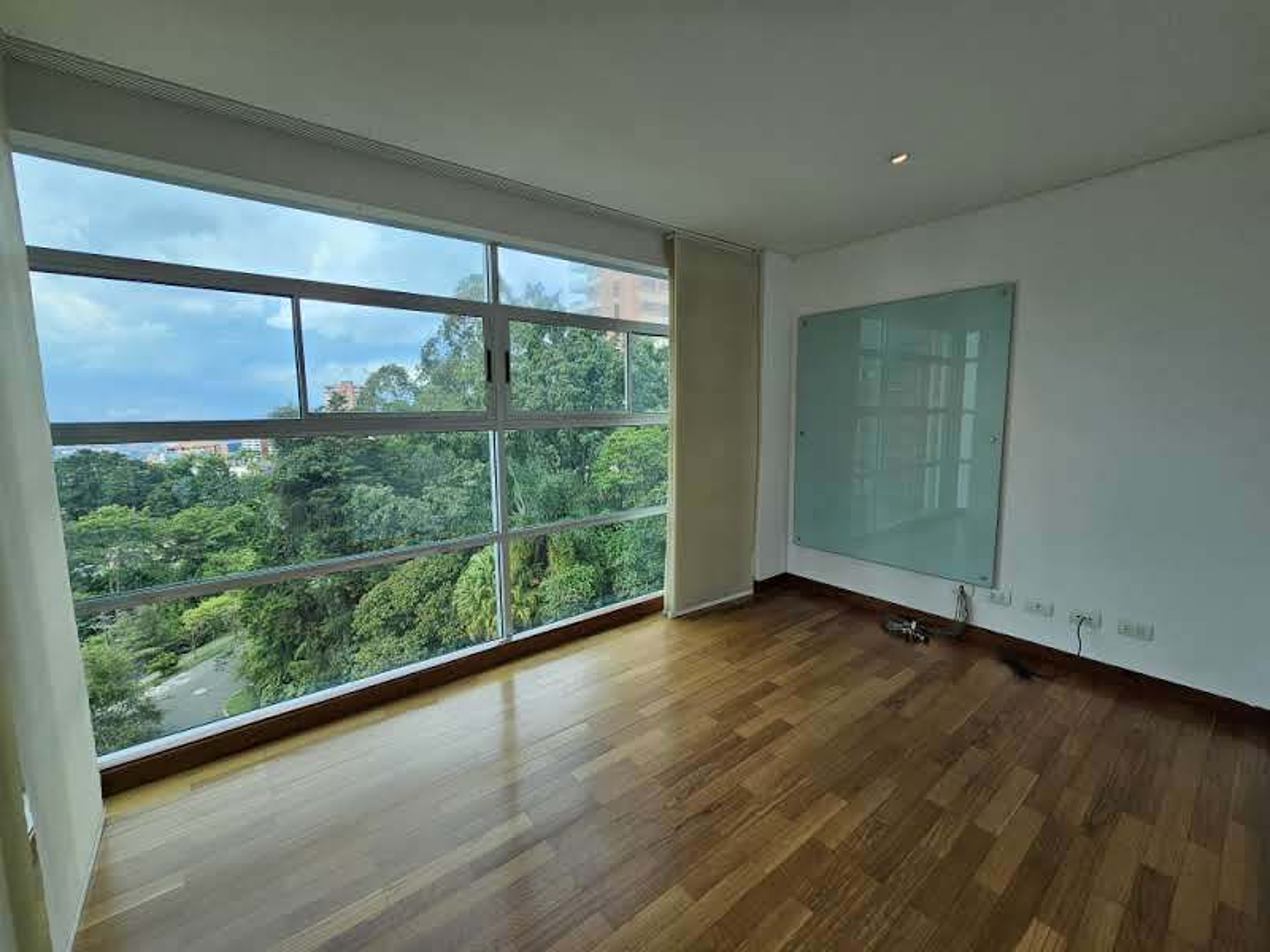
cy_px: 476
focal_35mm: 13
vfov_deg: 89.9
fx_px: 477
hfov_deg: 106.2
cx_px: 635
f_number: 2.2
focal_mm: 2.2
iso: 50
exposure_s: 1/361
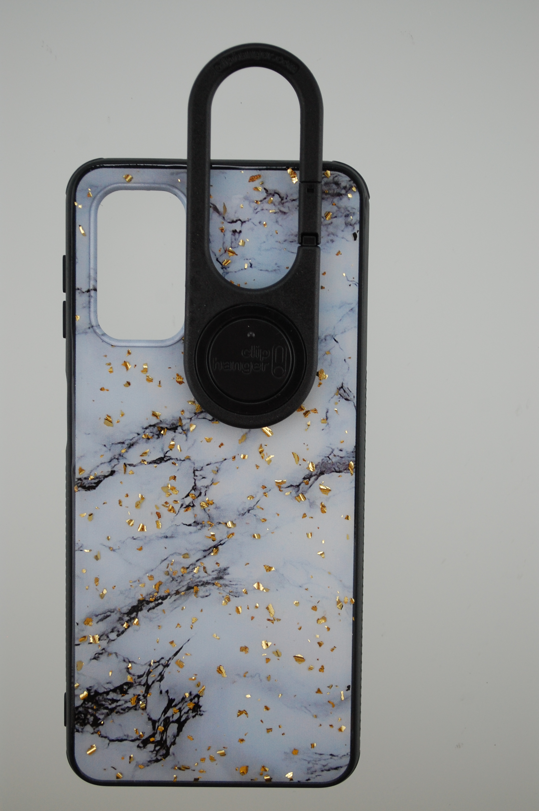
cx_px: 270
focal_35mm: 57
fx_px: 1282
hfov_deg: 23.7
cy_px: 406
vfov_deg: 35.1
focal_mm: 38
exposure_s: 1/40
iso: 400
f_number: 5.3
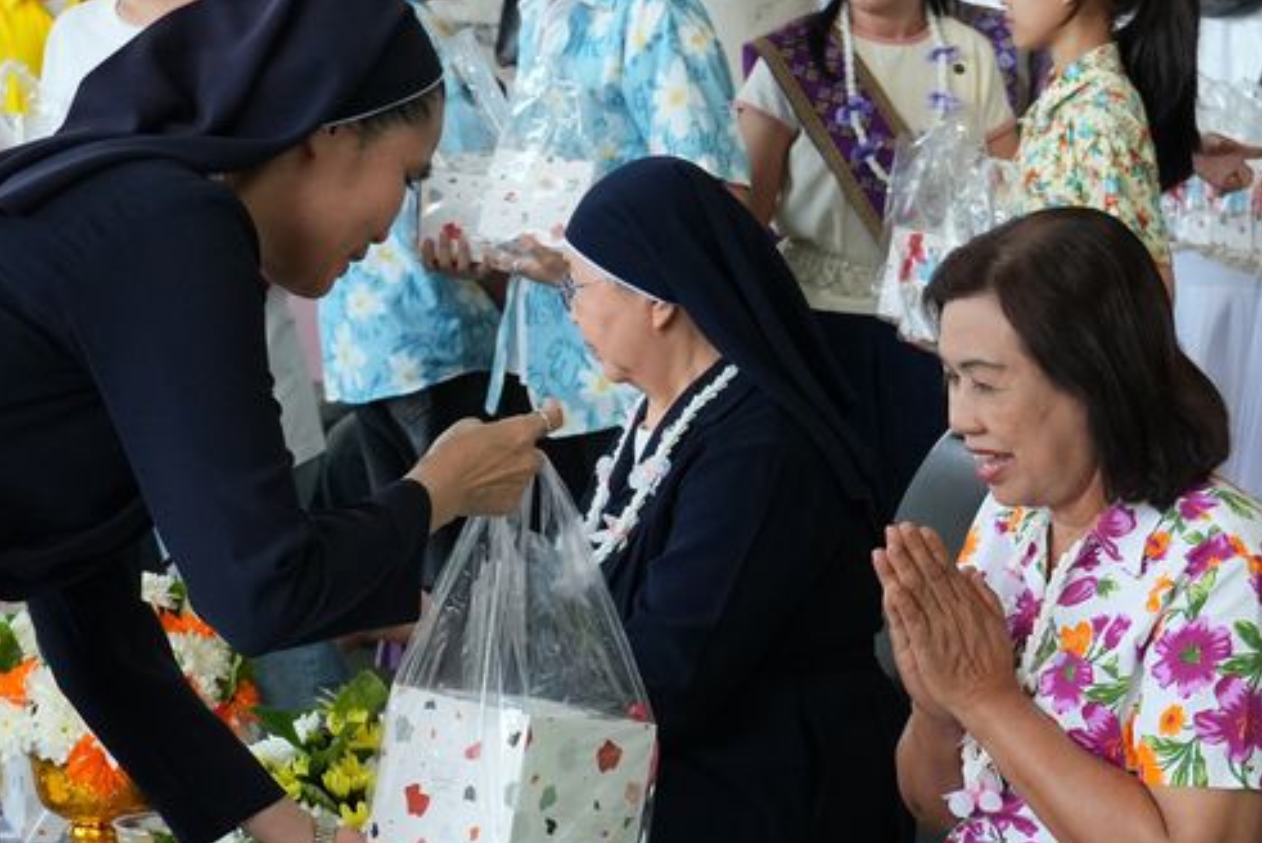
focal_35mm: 116
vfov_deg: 11.8
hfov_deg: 17.6
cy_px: 605
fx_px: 4069
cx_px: 697
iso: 1000
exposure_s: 1/160
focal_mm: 38
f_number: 5.6
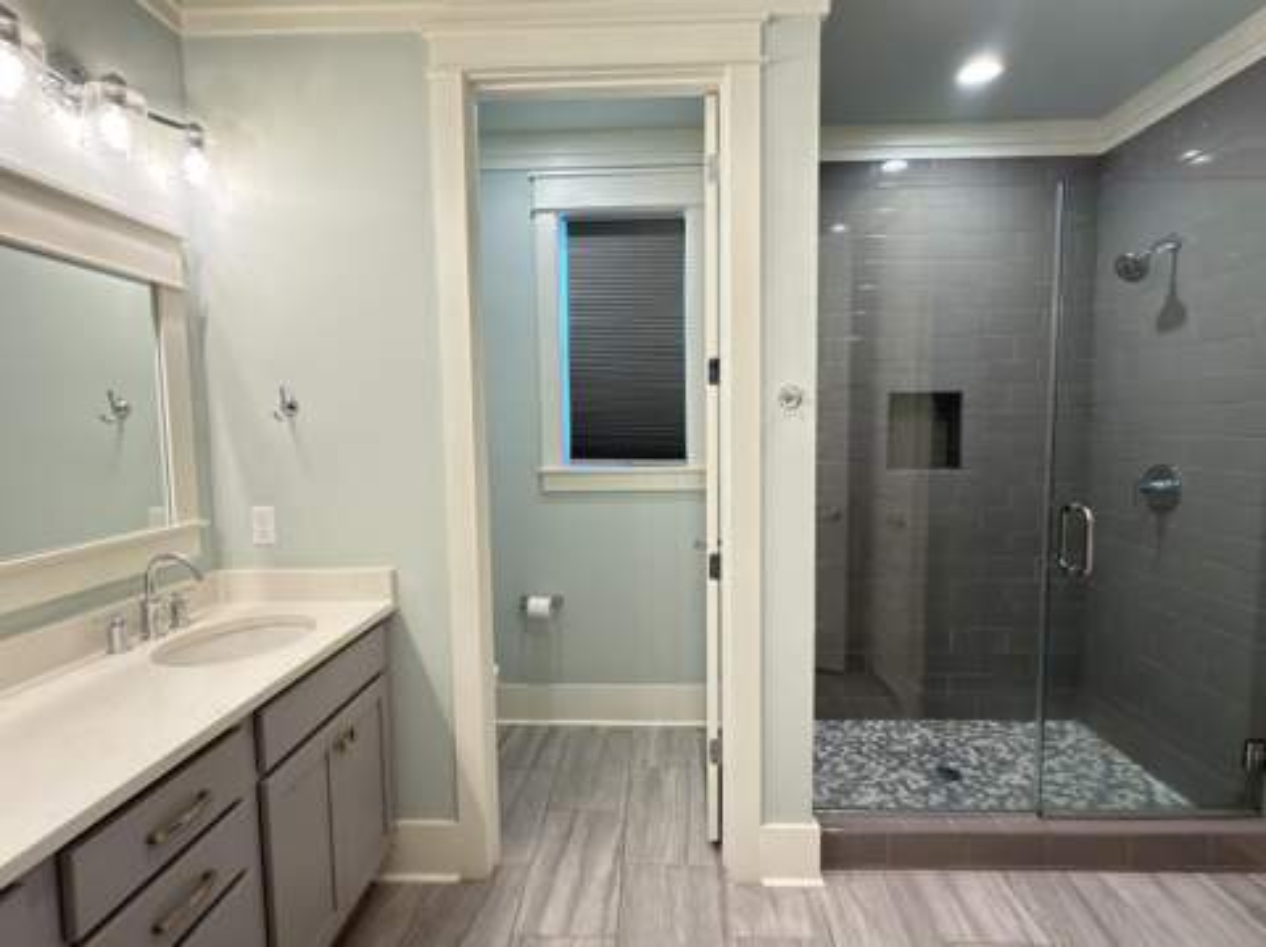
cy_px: 474
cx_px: 633
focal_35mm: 18
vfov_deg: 71.5
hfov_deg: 87.8
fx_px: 658
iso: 100
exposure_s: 1/30
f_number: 2.2
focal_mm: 2.22
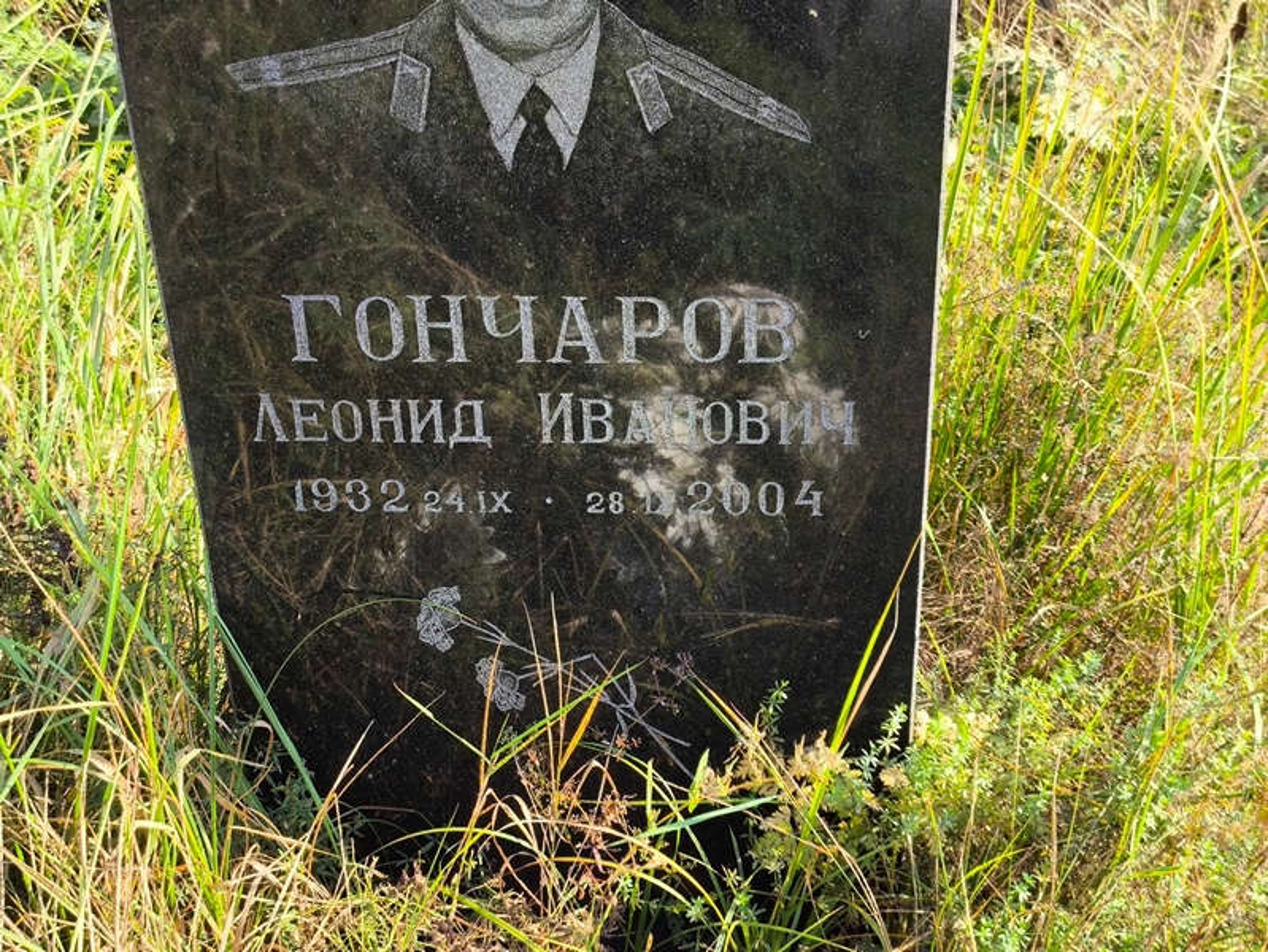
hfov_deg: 38.2
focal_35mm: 50
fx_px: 1832
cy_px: 476
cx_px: 634
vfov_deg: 29.1
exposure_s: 1/306
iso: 50
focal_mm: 4.71
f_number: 1.7
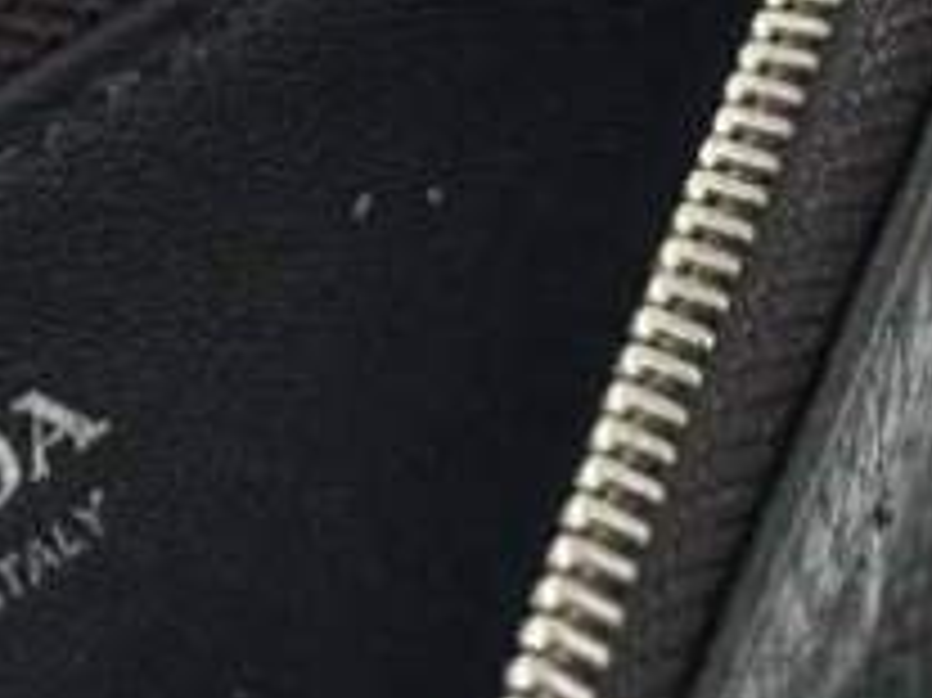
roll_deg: +0.9
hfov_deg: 11.6
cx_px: 54
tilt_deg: -38.1
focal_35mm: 169
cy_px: 417
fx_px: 4548
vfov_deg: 8.8
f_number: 1.78
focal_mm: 6.76
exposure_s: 1/73
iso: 100
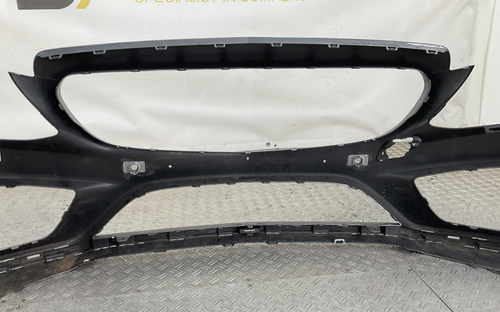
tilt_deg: -18.2
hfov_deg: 61.2
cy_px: 179
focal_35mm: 31
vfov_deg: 40.5
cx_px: 252
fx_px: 422
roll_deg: -0.4
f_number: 1.8
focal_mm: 3
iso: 25
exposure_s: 1/120
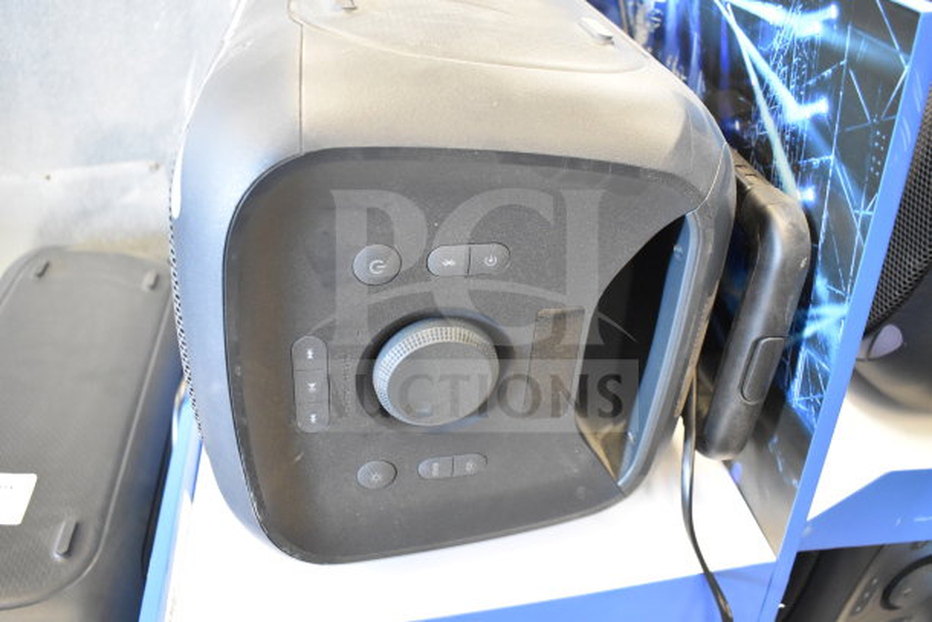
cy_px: 311
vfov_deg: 43.6
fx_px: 777
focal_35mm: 30
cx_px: 466
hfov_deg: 61.9
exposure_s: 1/30
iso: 4000
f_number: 3.5
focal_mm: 20
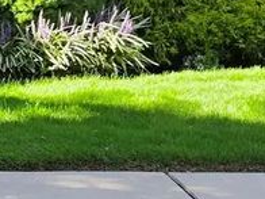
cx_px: -76
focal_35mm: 160
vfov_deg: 9.2
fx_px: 1225
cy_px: -21
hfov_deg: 12.0
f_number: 1.4
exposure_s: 1/359
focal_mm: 6.5
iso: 25
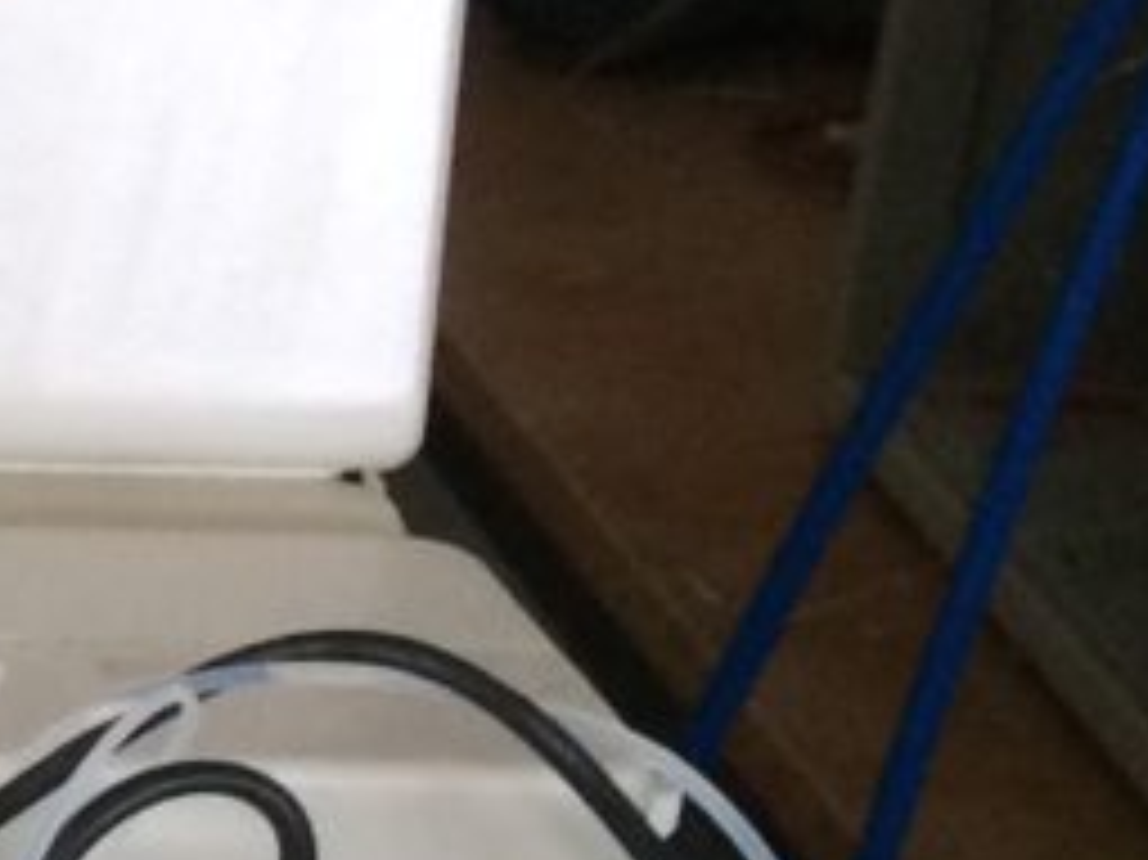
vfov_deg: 8.1
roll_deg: +2.6
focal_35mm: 182
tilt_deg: -26.1
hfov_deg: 8.9
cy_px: 671
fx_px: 6033
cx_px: -2287
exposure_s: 1/33
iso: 160
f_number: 2.2
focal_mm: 4.15
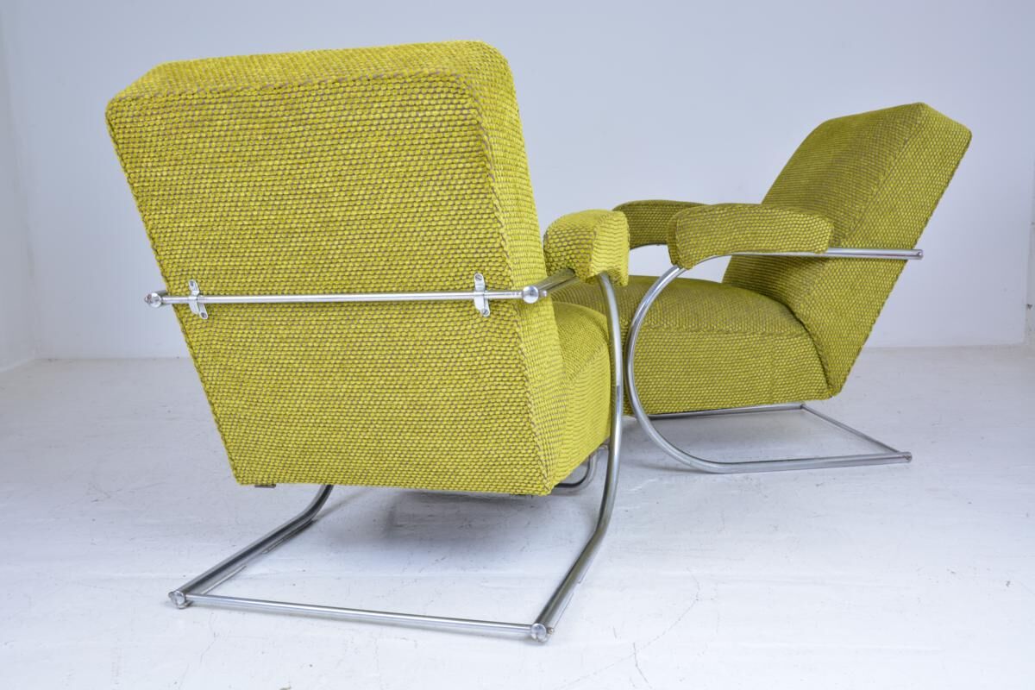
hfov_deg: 51.3
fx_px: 1078
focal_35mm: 38
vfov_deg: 35.5
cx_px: 518
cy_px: 345
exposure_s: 1/60
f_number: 10
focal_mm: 25
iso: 400
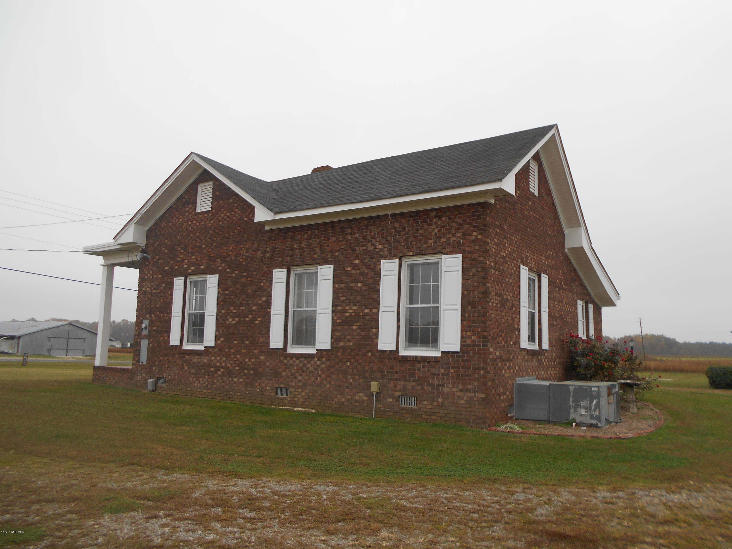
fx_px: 550
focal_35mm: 26
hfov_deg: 67.3
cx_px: 366
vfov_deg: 53.1
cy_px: 274
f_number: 3.2
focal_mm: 4.6
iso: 80
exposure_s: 1/125
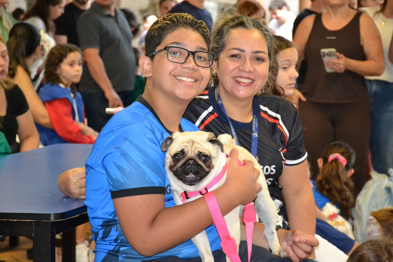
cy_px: 131
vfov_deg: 13.8
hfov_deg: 20.6
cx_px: 196
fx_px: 1081
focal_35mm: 99
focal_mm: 66
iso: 3200
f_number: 5
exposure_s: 1/60
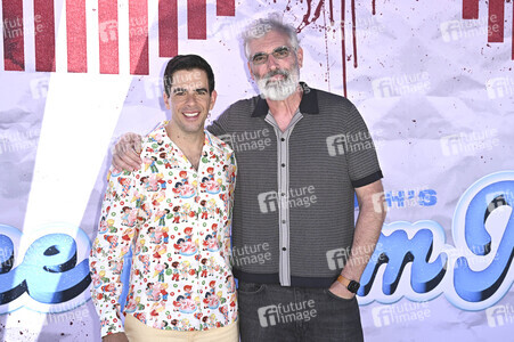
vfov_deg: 28.6
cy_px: 171
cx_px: 257
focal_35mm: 47
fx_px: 671
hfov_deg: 41.9
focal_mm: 47
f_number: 5.6
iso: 800
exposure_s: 1/320
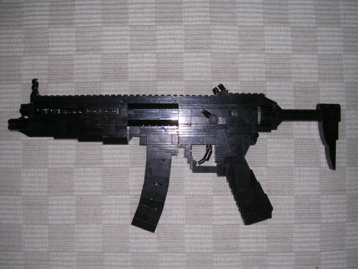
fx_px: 393
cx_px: 179
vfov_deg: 37.7
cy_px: 134
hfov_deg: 49.0
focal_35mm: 38
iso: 100
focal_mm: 5.8
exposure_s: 1/60.1
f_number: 2.8
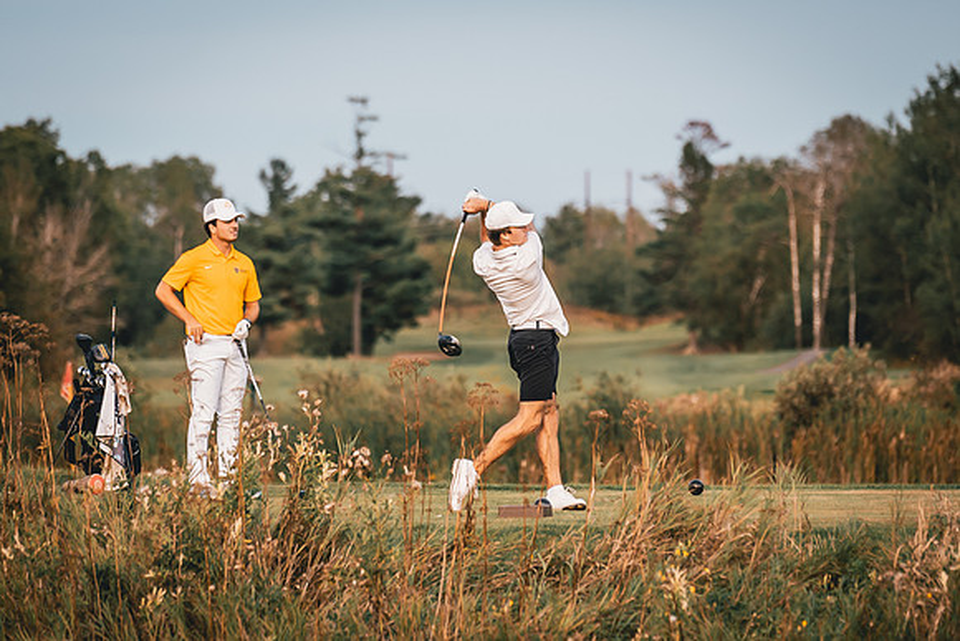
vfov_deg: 5.2
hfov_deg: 7.8
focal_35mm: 263
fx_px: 7012
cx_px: 511
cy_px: 321
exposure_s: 1/1250
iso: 400
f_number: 2.8
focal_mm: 150
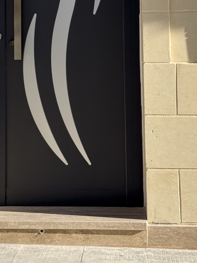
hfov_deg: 14.5
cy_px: -6
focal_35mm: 102
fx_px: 774
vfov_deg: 18.7
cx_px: 58
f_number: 1.78
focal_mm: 6.76
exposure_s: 1/2273
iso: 64
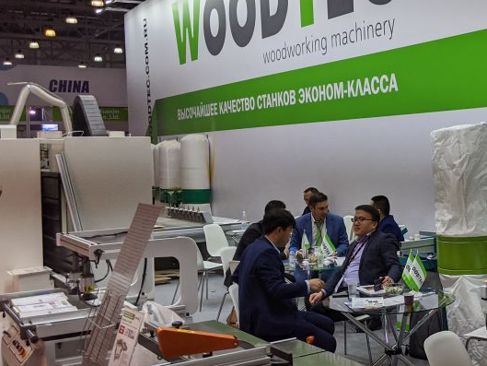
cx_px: 419
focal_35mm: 51
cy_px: 164
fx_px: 718
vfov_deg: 28.6
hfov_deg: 35.7
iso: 48
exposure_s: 1/264
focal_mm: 4.44
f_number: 1.8
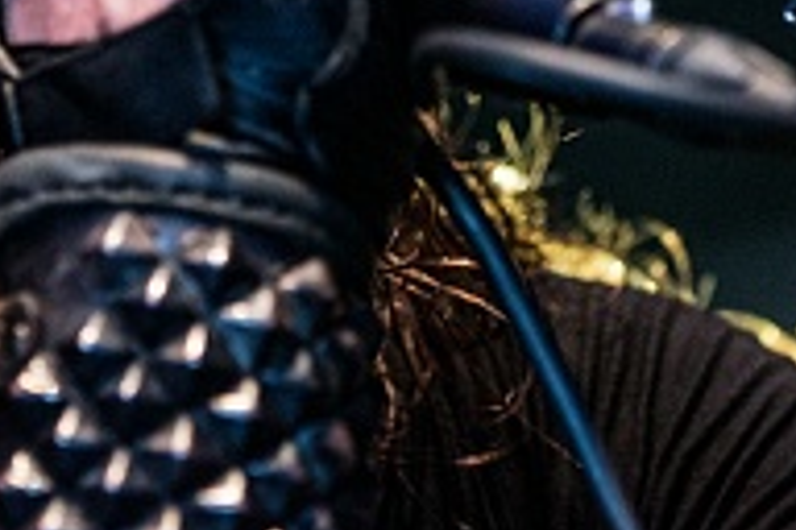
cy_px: -449
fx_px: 9131
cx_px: 551
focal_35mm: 413
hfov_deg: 5.0
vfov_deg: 3.3
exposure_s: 1/100
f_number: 3.2
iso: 1250
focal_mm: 110
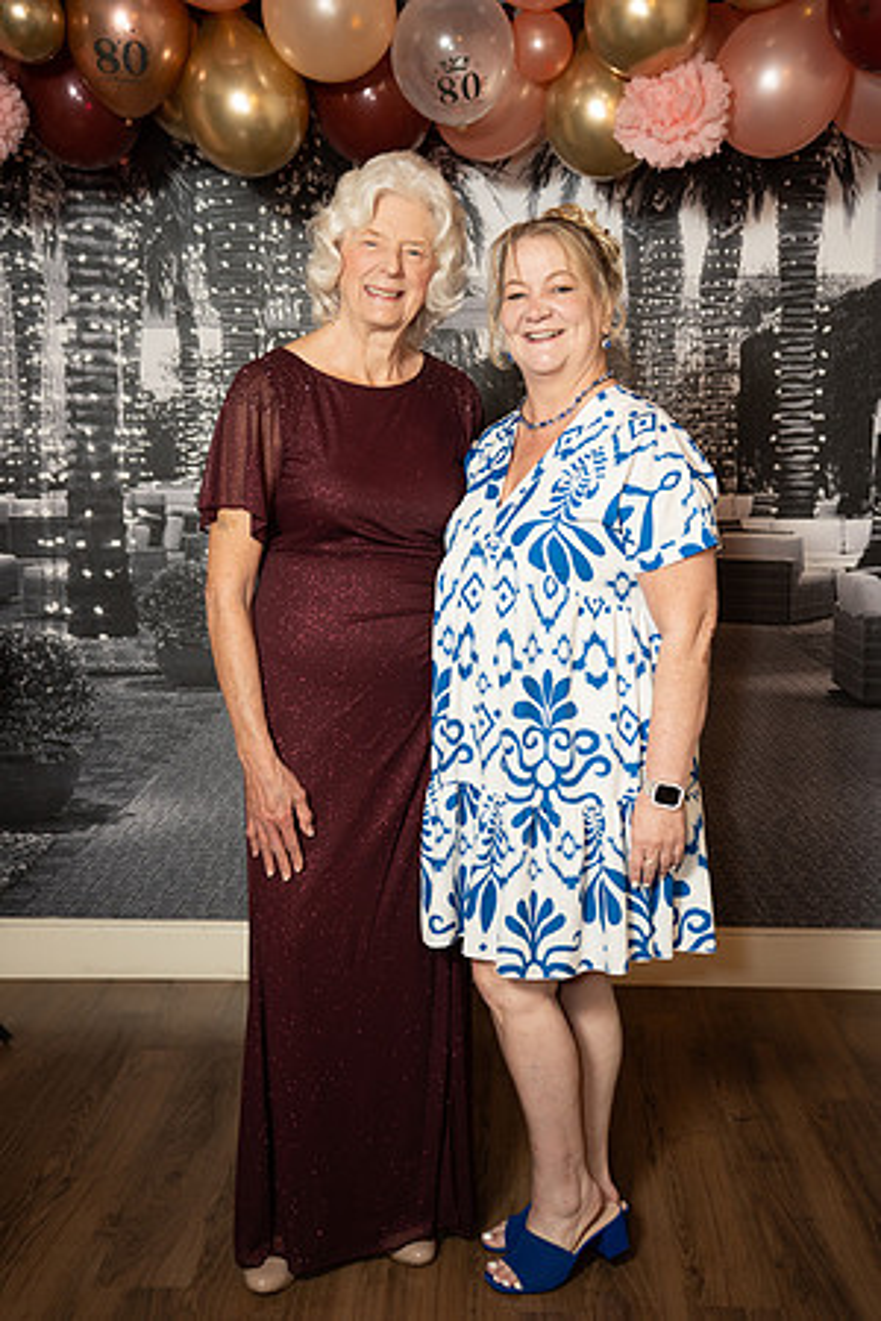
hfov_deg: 30.1
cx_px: 440
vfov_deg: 44.0
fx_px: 1637
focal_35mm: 45
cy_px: 660
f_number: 2.8
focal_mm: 44.6
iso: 1000
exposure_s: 1/160
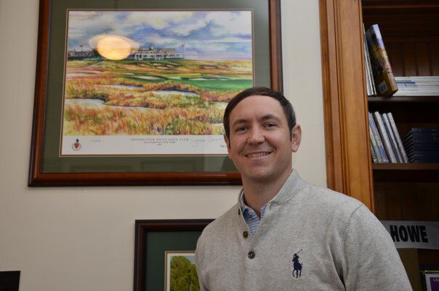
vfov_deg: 29.7
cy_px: 146
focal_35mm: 45
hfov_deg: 43.7
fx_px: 548
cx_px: 220
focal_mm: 30
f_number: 5.6
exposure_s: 1/60
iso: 400
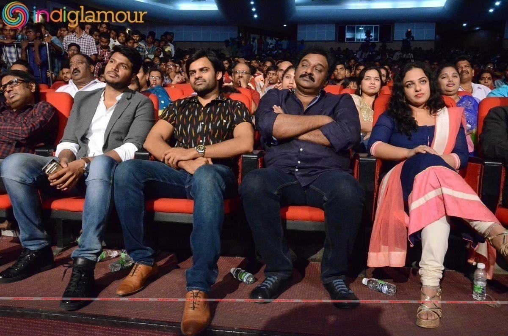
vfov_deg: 41.5
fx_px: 444
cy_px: 168
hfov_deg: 59.6
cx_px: 254
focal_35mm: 32
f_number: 6.3
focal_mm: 21
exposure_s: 1/100
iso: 8000
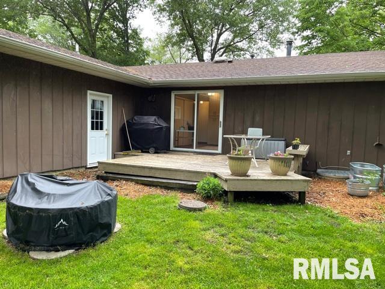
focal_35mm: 26
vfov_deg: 53.1
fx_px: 289
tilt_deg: -4.3
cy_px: 144
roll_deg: -0.7
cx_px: 192
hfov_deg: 67.3
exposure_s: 1/121
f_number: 1.6
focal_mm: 5.1
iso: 64
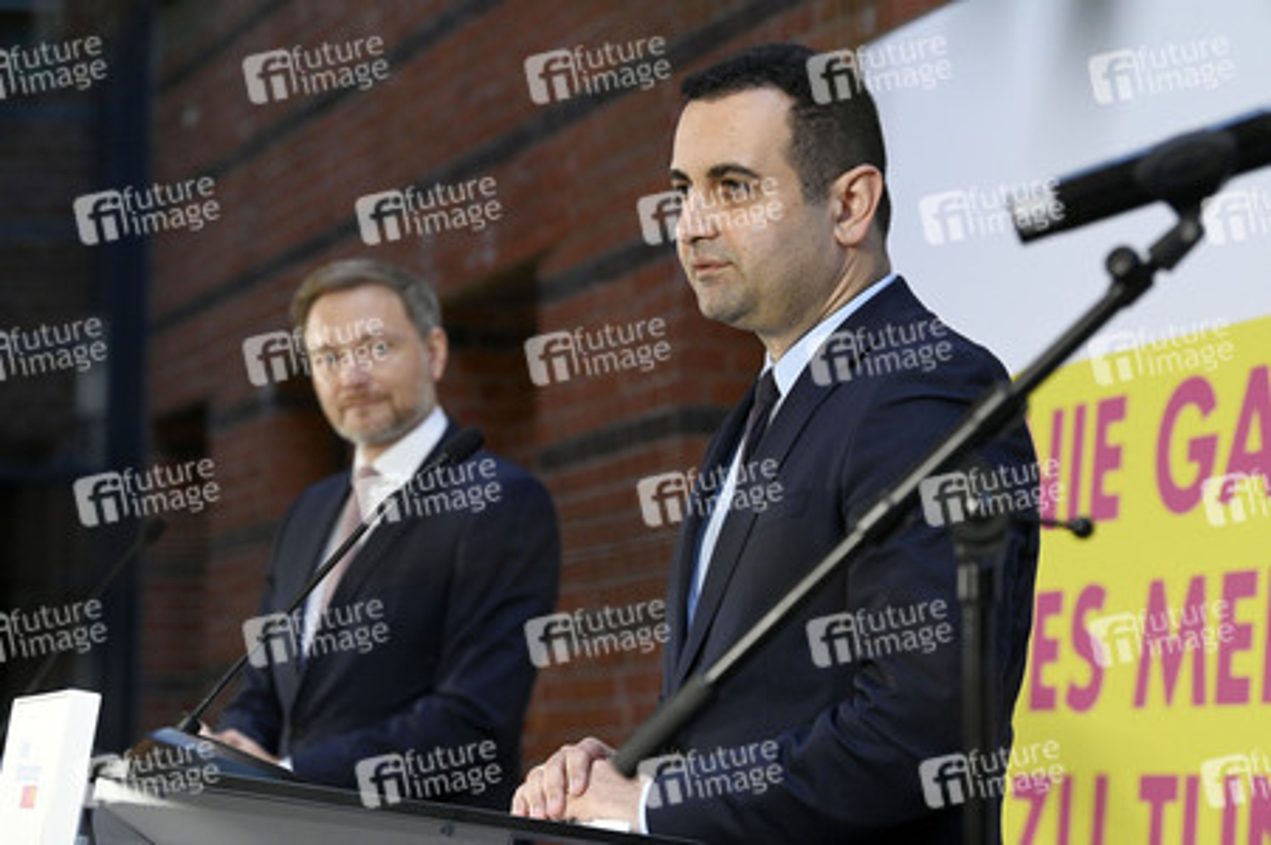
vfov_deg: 12.4
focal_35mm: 110
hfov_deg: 18.6
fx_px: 3881
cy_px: 422
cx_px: 636
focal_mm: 110
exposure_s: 1/400
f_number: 5.6
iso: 5000
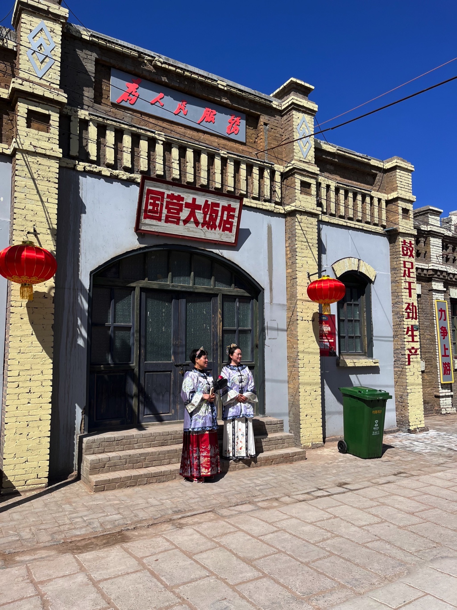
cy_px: 305
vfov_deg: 67.3
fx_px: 458
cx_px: 228
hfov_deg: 53.1
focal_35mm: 26
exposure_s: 1/4854
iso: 50
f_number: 1.6
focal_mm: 5.1
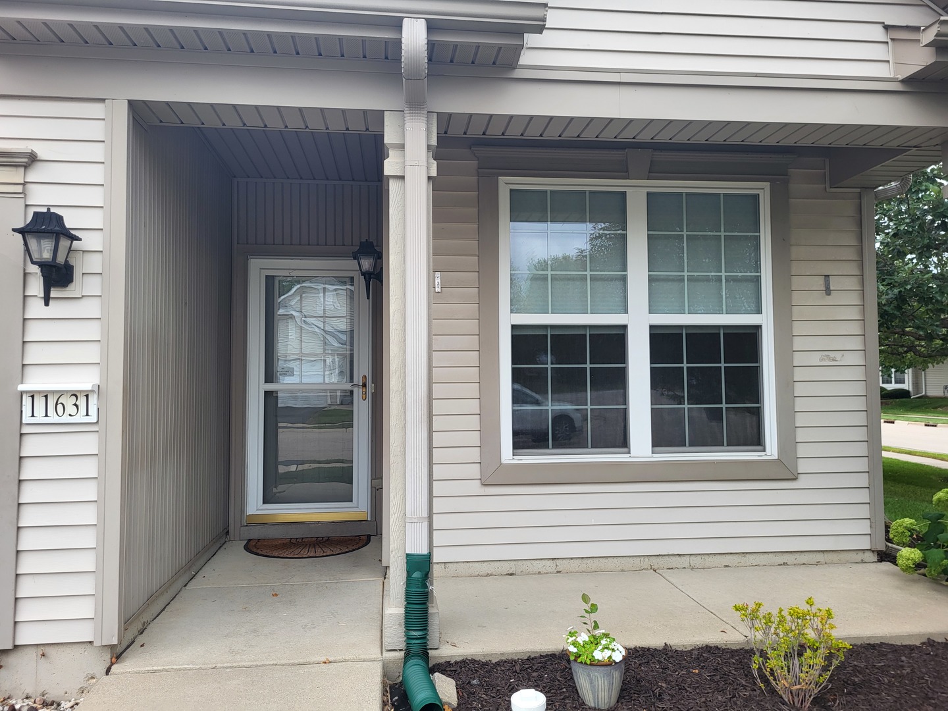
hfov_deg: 67.3
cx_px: 474
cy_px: 356
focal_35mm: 26
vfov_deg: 53.1
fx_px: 712
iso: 40
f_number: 1.8
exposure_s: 1/287
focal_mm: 5.4
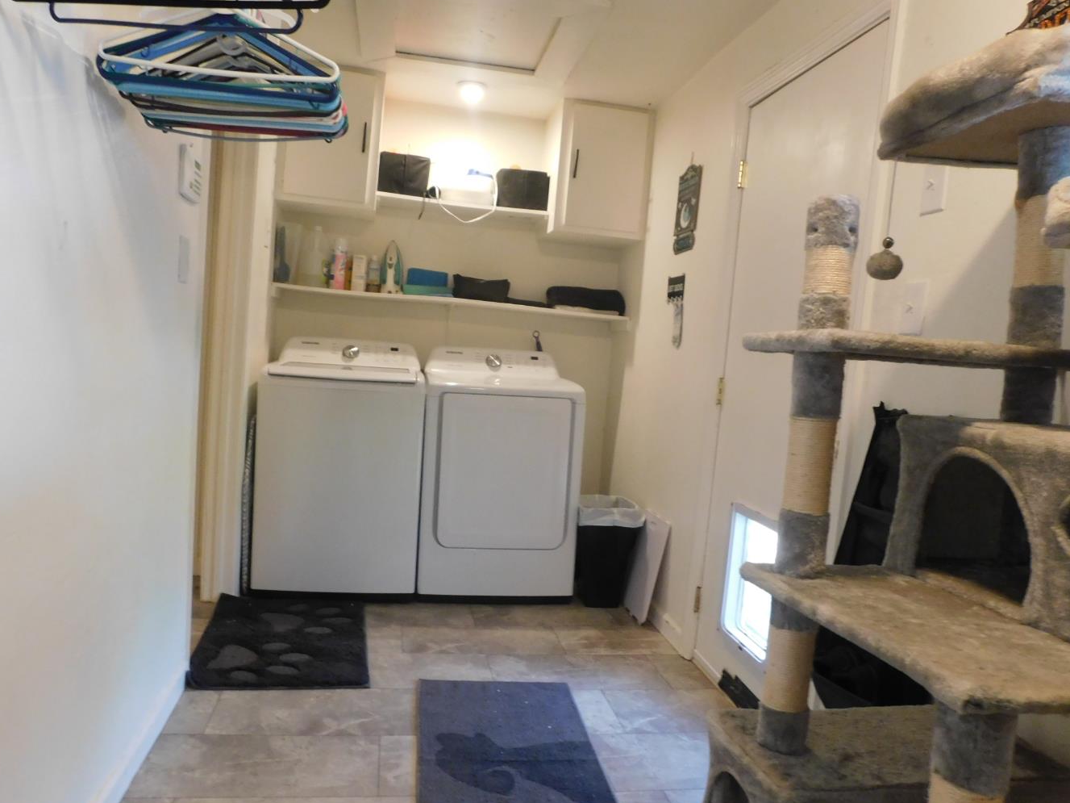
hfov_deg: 67.3
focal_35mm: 26
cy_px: 428
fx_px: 804
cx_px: 514
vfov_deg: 53.0
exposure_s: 1/30
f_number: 3
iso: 320
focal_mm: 4
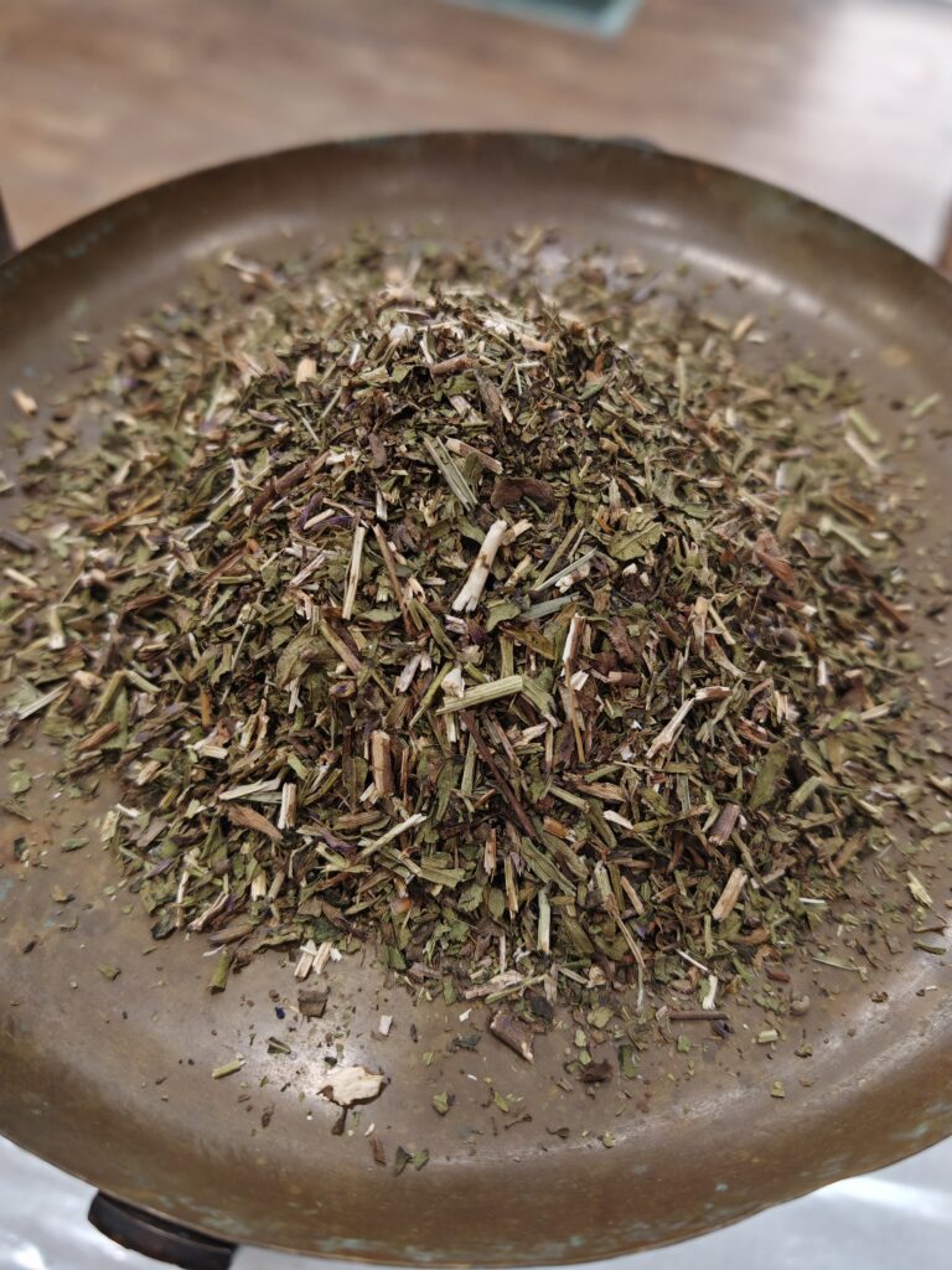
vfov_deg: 65.3
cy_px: 635
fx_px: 990
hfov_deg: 51.4
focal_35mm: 27
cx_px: 476
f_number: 2
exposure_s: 1/50
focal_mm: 6.83
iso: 250
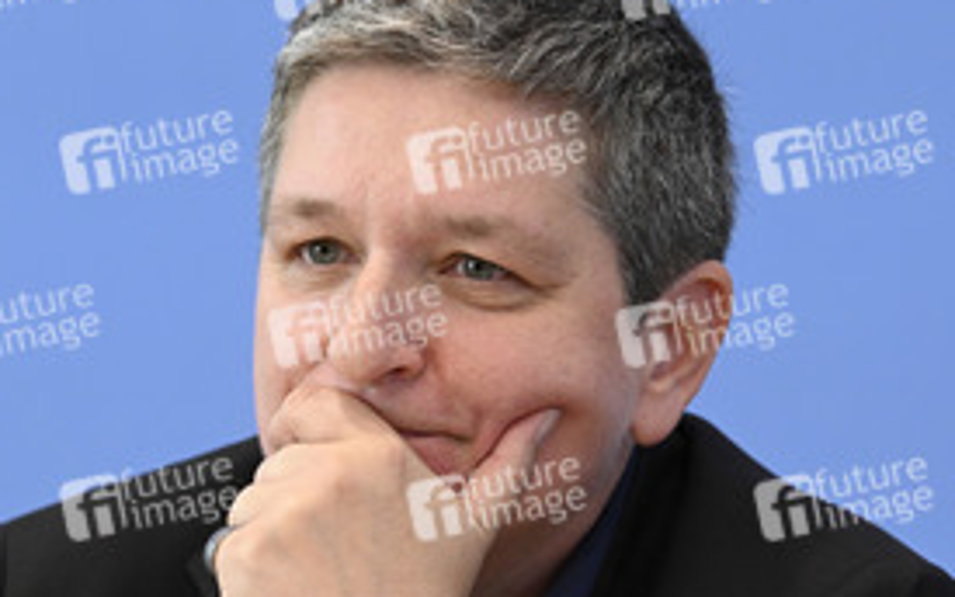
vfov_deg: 5.1
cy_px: 413
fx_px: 6742
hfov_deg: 8.1
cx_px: 405
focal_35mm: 259
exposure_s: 1/800
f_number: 5
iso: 3200
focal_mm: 155
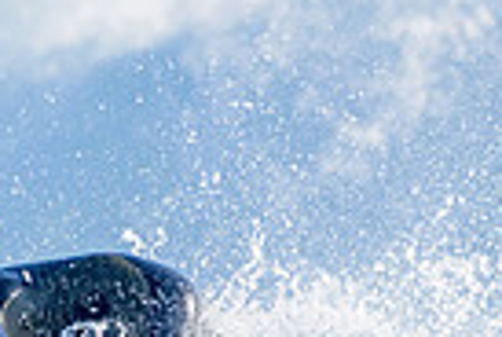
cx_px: 54
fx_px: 36167
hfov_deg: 0.8
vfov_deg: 0.5
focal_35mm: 2588
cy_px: 428
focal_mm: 500
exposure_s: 1/2000
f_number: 5.6
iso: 250
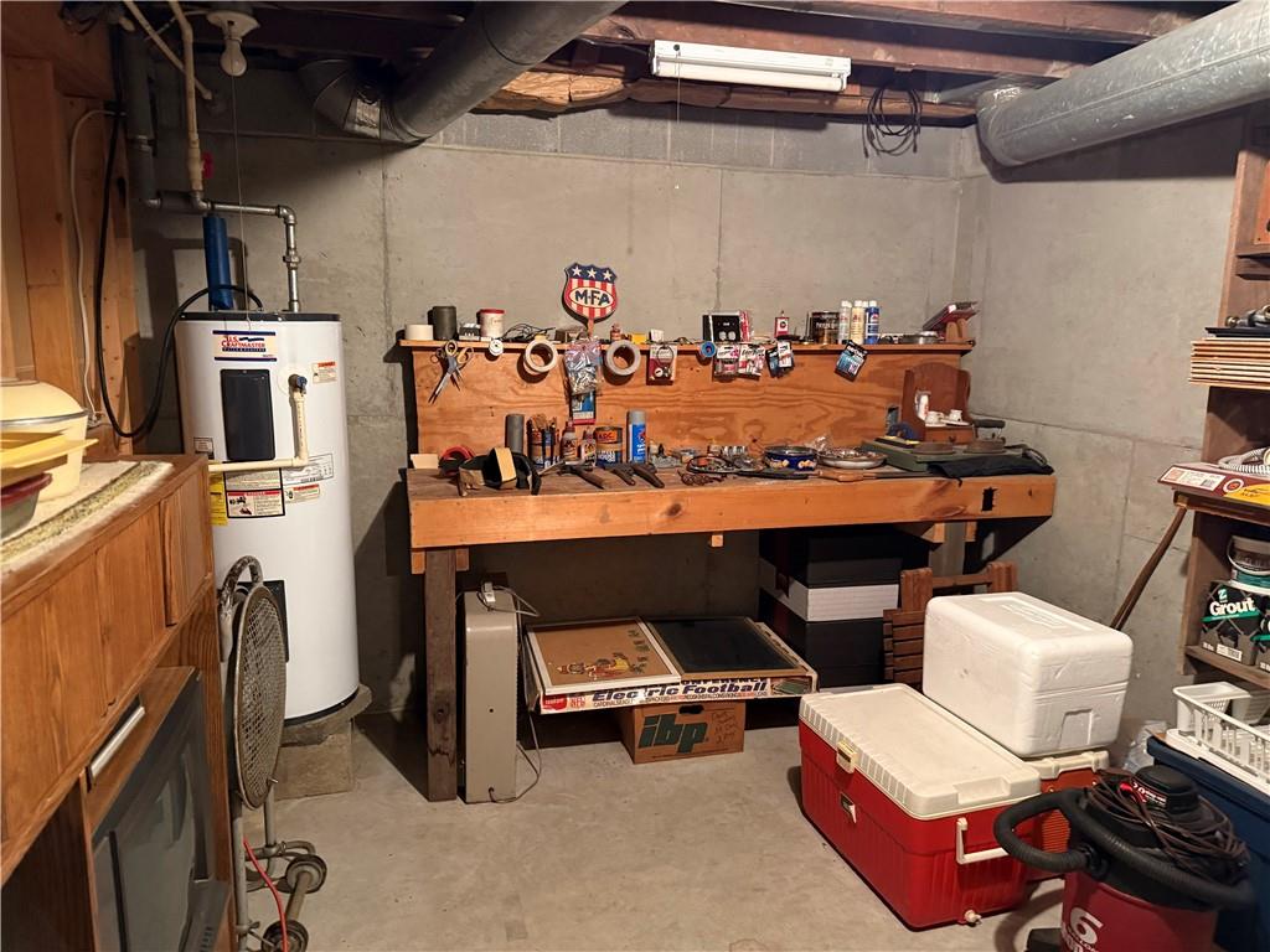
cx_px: 635
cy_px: 476
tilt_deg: -12.0
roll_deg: -0.4
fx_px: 881
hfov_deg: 71.6
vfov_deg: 56.8
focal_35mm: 24
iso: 800
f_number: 1.78
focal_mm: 6.76
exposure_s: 1/30
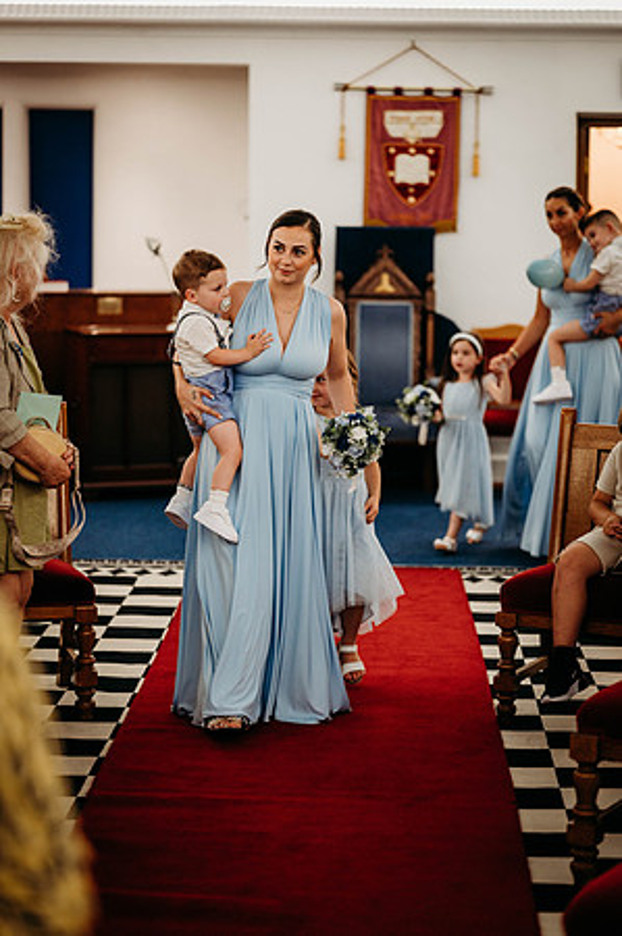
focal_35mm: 85
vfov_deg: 23.9
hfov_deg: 16.0
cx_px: 311
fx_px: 2208
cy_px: 468
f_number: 1.8
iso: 1100
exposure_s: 1/200
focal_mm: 85
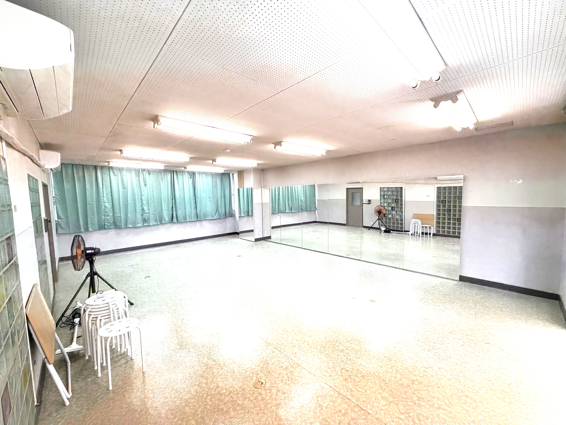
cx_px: 283
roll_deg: +1.2
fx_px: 229
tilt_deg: -4.2
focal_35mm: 14
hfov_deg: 102.1
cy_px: 212
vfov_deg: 85.7
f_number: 2.2
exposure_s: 1/120
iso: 200
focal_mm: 2.22
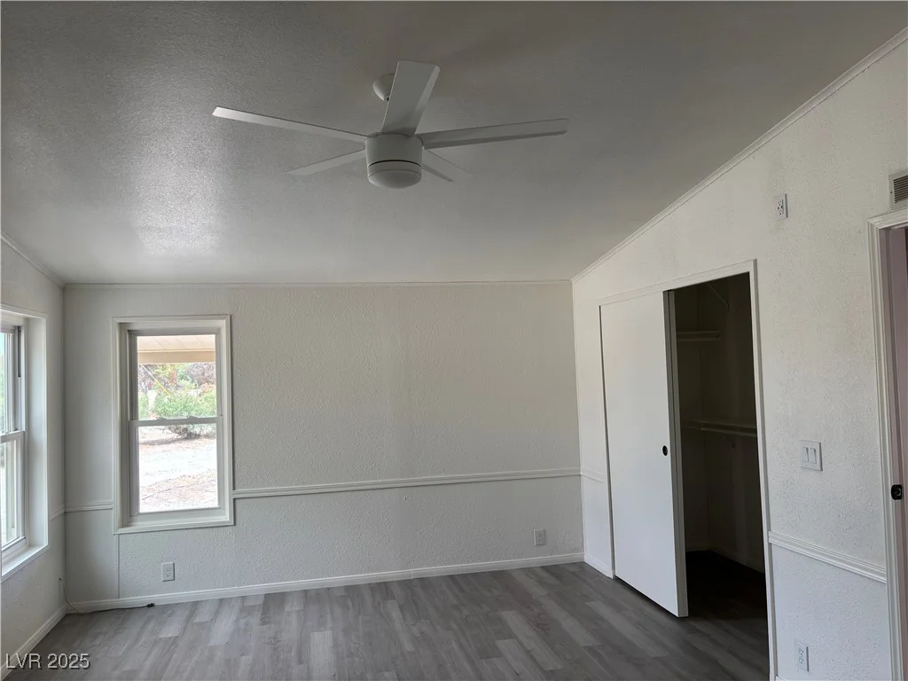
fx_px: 682
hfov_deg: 67.3
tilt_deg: +2.2
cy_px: 340
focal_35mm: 26
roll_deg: +2.1
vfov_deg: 53.1
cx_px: 454
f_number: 1.6
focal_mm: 5.96
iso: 64
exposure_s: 1/121
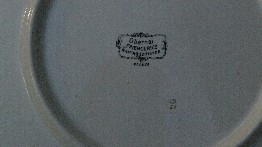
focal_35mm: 46
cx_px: 147
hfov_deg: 44.5
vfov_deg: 25.9
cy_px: 57
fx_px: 320
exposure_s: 1/750
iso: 1600
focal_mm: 26
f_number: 8
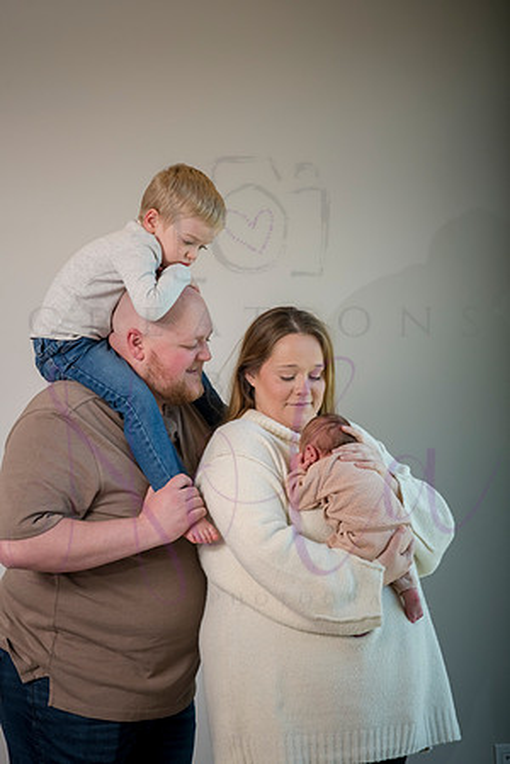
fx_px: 1806
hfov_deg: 16.1
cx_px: 255
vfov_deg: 23.9
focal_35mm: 85
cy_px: 382
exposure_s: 1/250
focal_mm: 85
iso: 500
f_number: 8
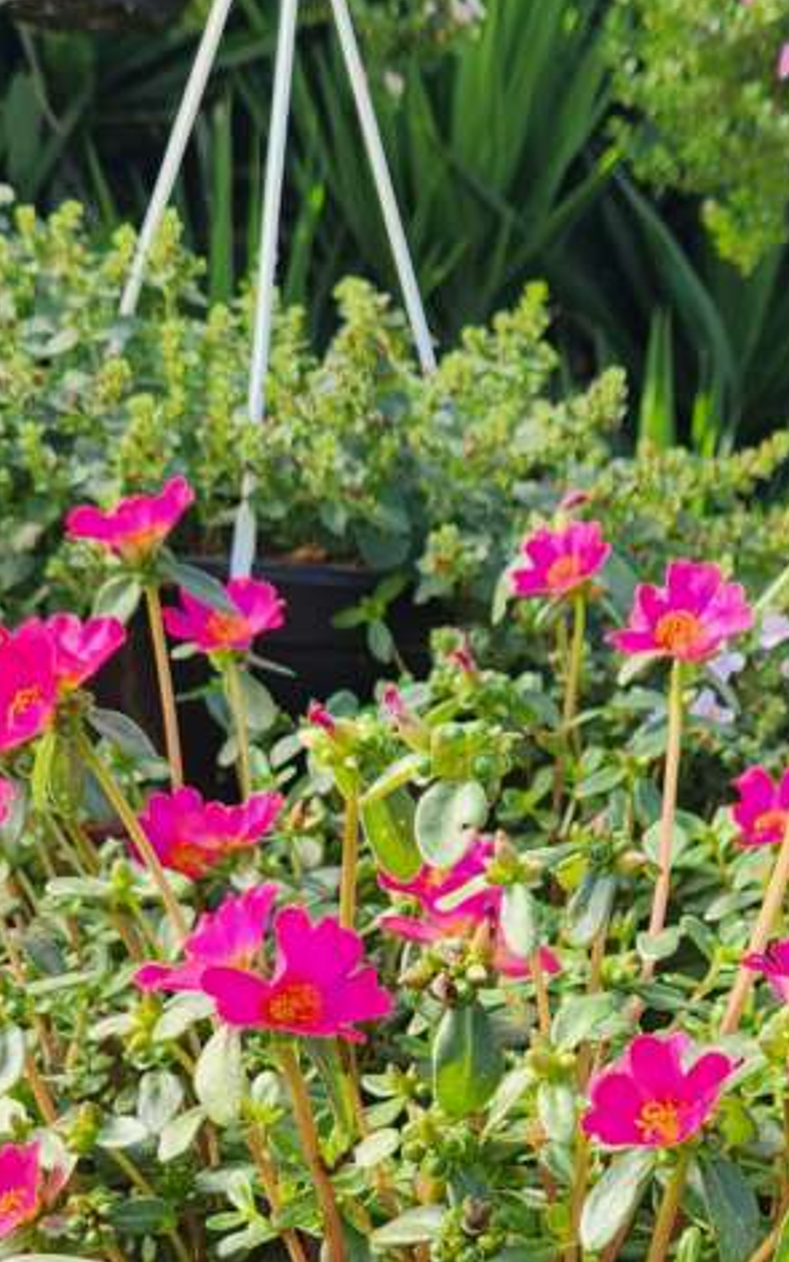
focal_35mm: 62
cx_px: 554
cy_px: 1163
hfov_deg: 20.8
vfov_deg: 31.3
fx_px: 2133
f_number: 1.8
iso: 20
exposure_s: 1/394
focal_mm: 5.4
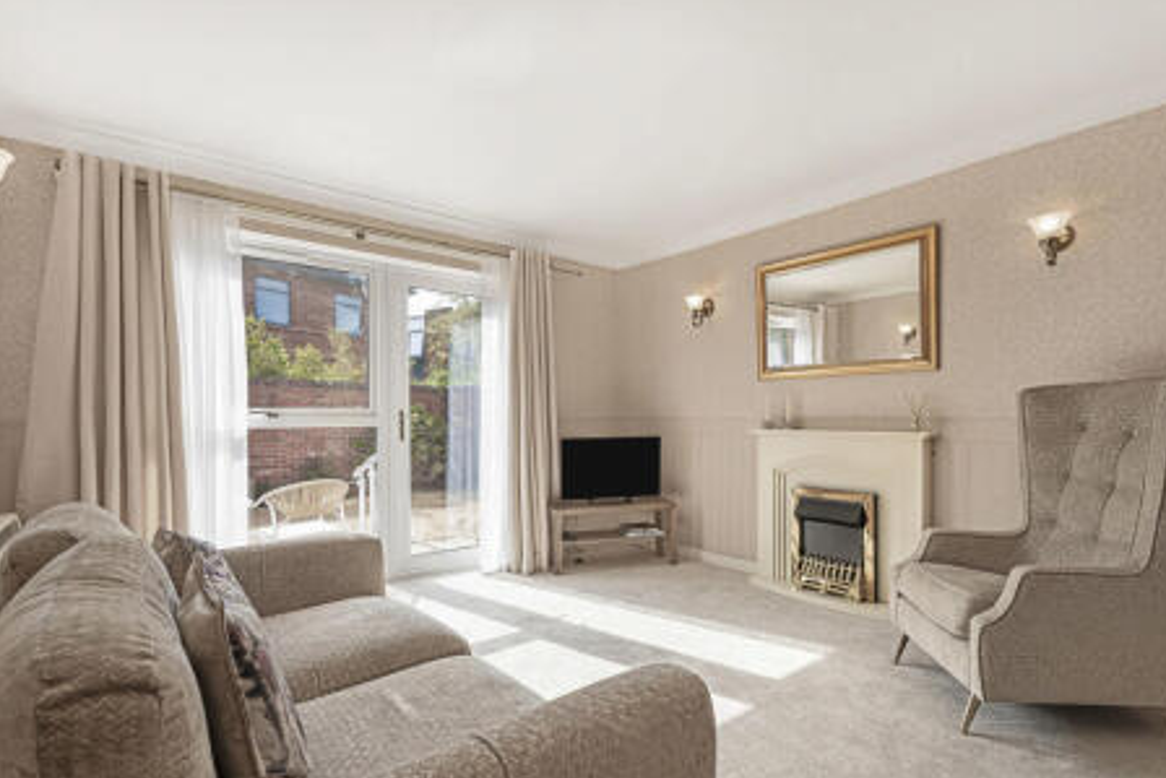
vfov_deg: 70.5
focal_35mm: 17
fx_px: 551
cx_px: 573
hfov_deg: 93.2
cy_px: 402
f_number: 8
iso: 100
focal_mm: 16
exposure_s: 1/30
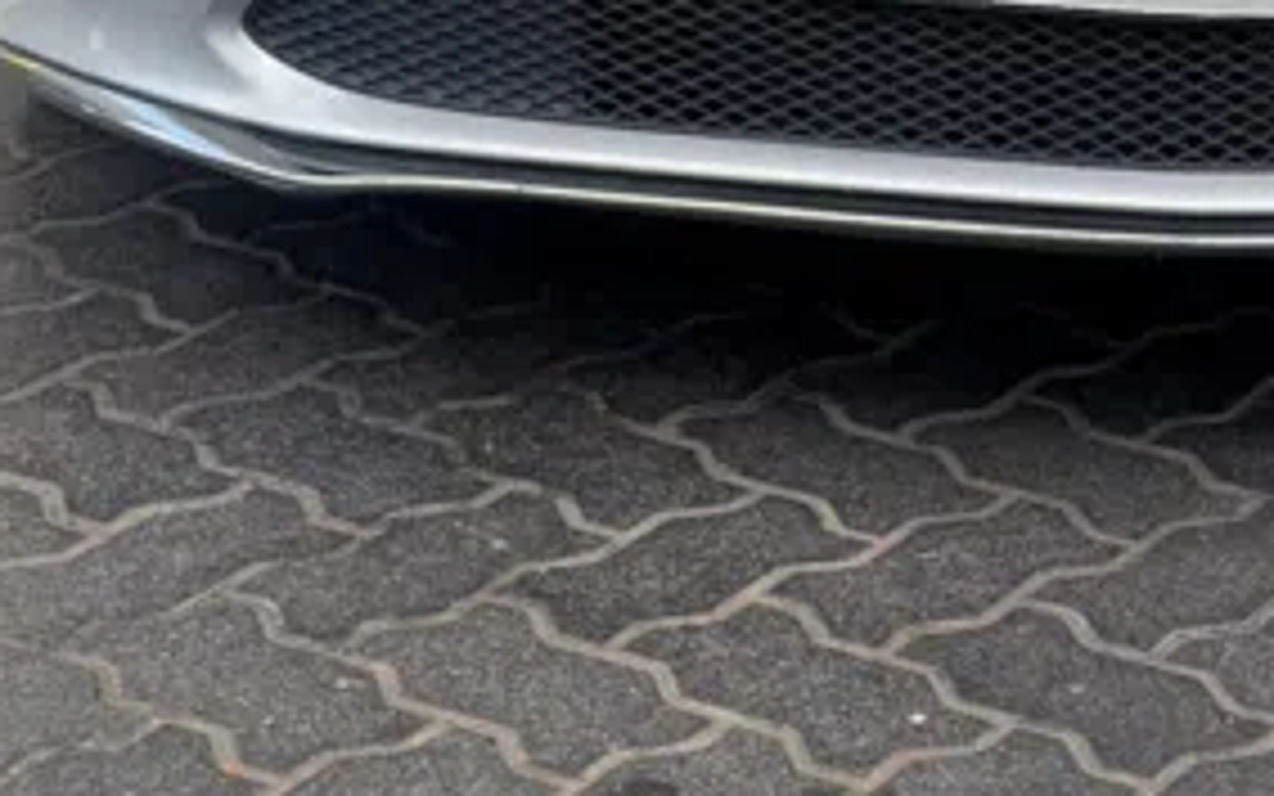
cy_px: -148
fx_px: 2917
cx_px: 1197
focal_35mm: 84
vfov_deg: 15.0
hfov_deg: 23.8
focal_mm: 6.76
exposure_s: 1/3226
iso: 80
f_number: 1.78
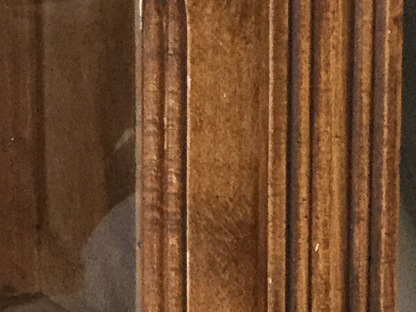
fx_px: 1887
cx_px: -350
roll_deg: +3.0
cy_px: 114
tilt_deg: -13.6
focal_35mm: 157
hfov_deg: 11.6
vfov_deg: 9.4
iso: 160
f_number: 2.4
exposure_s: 1/33
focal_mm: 3.3
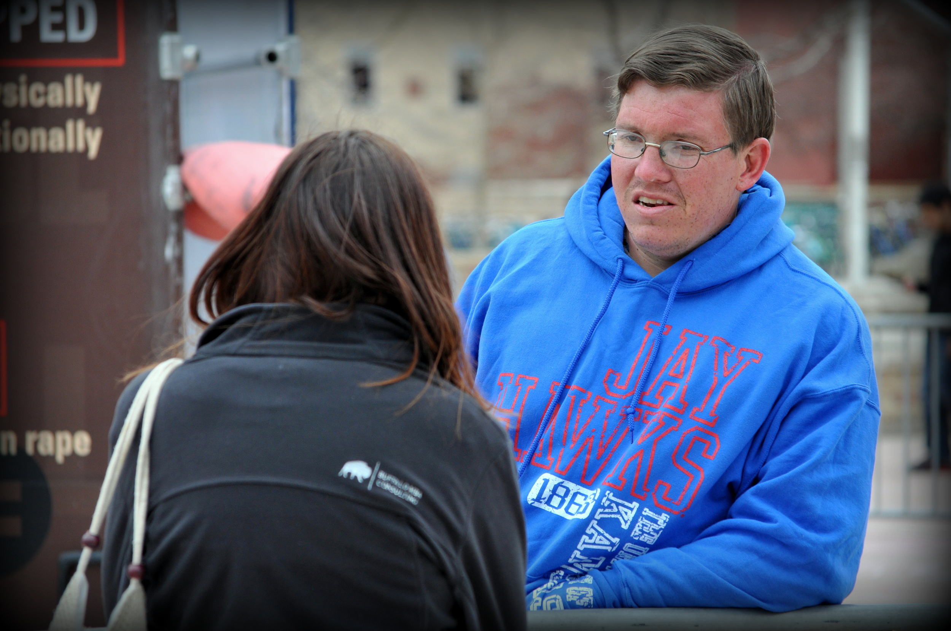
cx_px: 476
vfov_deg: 7.6
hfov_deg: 11.4
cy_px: 316
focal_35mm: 180
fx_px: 4749
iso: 400
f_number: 6.3
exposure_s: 1/640
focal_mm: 120
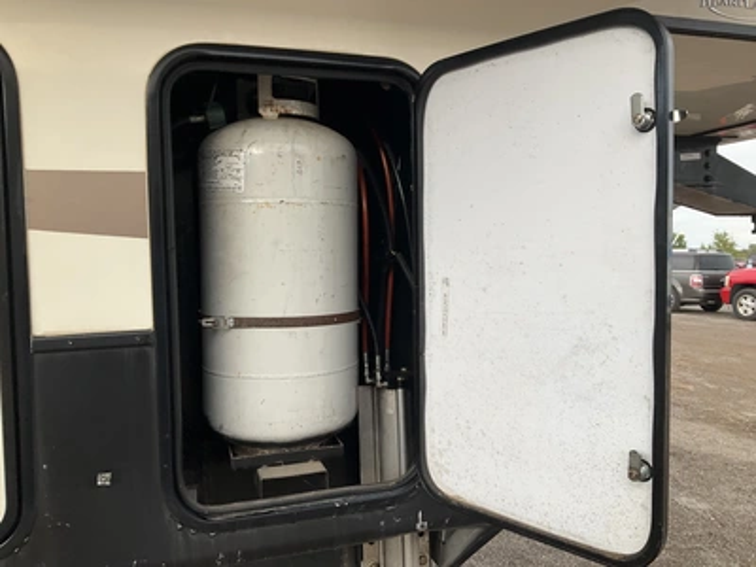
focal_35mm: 29
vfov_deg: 48.2
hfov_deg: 61.7
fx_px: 633
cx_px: 378
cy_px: 284
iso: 20
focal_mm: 3
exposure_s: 1/122
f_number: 1.8
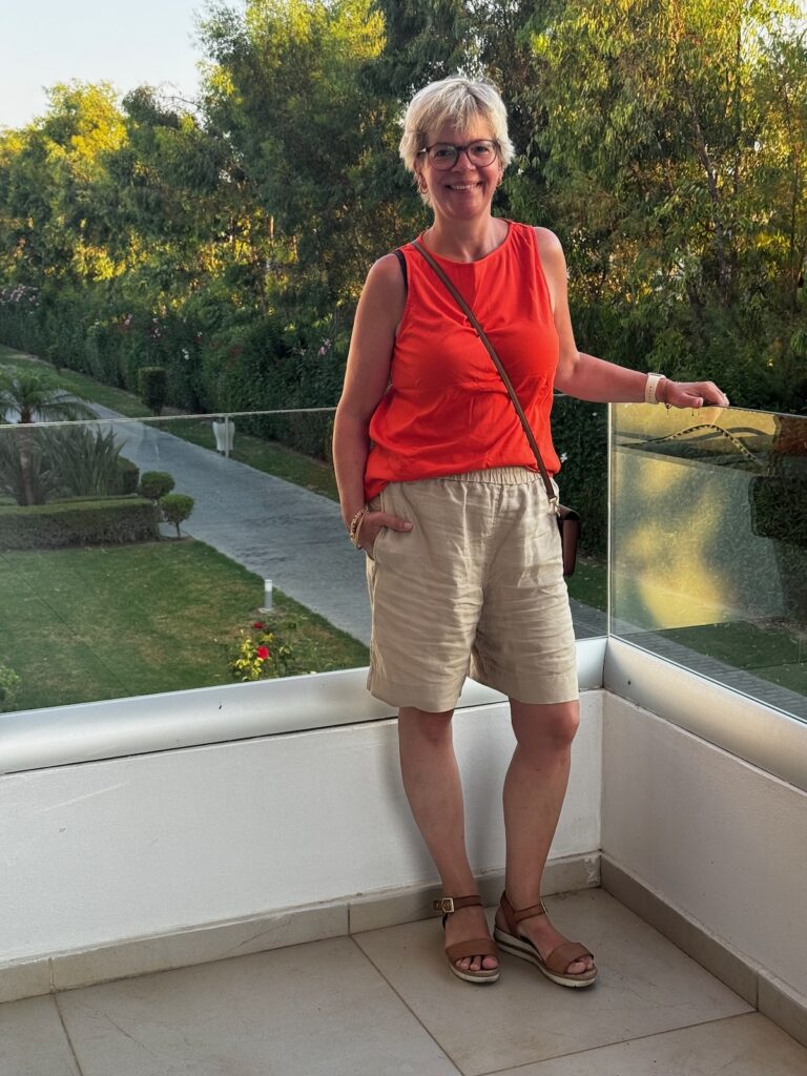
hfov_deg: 30.3
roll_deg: +1.5
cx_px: 404
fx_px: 1492
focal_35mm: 48
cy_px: 538
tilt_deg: -9.6
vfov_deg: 39.7
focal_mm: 6.76
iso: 64
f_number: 1.78
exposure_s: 1/341
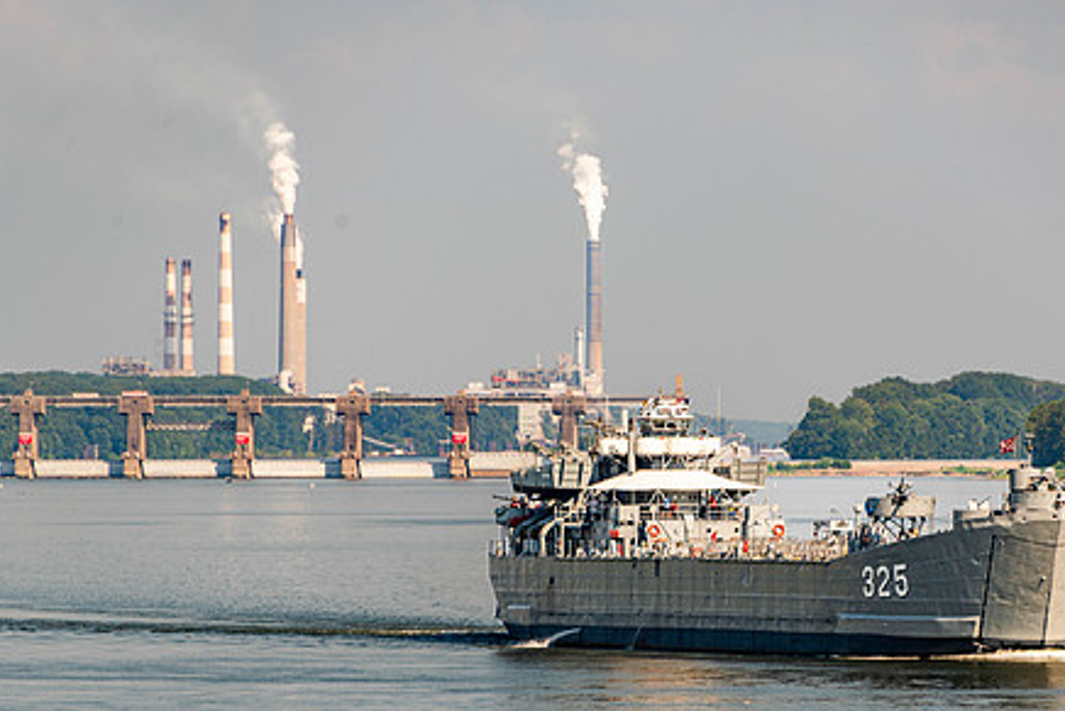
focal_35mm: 406
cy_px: 463
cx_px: 691
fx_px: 12014
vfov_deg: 3.4
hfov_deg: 5.1
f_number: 8
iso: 64
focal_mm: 300
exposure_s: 1/200
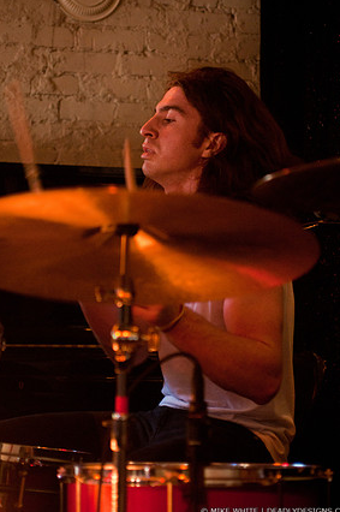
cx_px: 176
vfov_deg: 18.4
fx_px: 1576
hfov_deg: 12.3
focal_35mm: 111
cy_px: 246
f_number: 2.8
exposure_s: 1/80
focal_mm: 70
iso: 1000
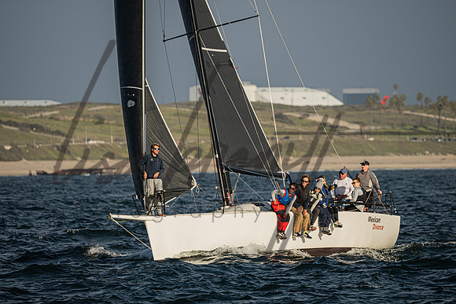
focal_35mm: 425
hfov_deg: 4.9
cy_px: 144
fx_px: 5379
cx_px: 241
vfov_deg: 3.2
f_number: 5.3
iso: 110
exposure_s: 1/1000
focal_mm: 310
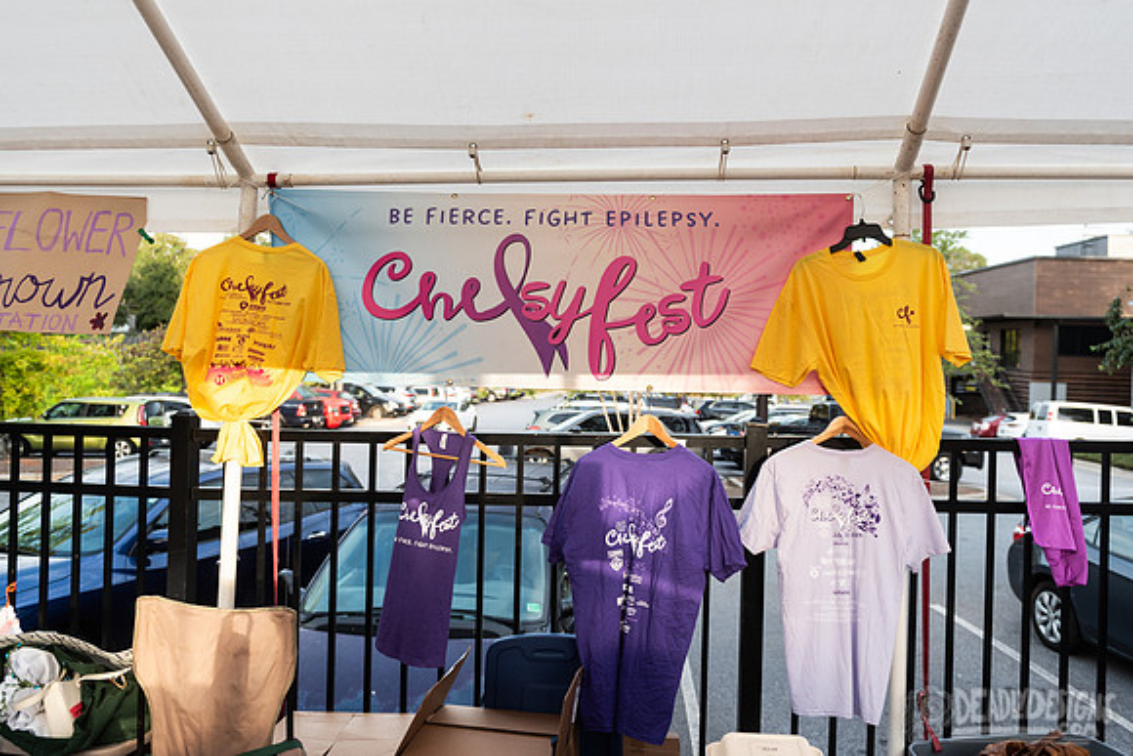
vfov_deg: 45.3
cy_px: 338
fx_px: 905
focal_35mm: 29
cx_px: 597
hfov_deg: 64.0
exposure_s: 1/200
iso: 320
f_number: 3.5
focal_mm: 26
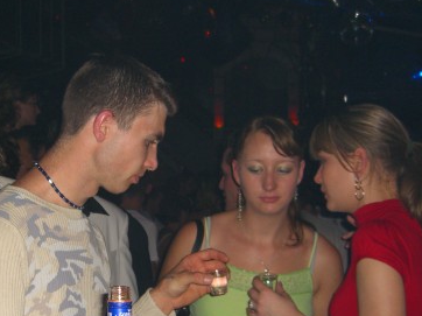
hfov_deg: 30.5
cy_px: 238
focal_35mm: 63
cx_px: 138
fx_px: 768
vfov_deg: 23.0
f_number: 2.8
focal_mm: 7.9
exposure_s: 1/60
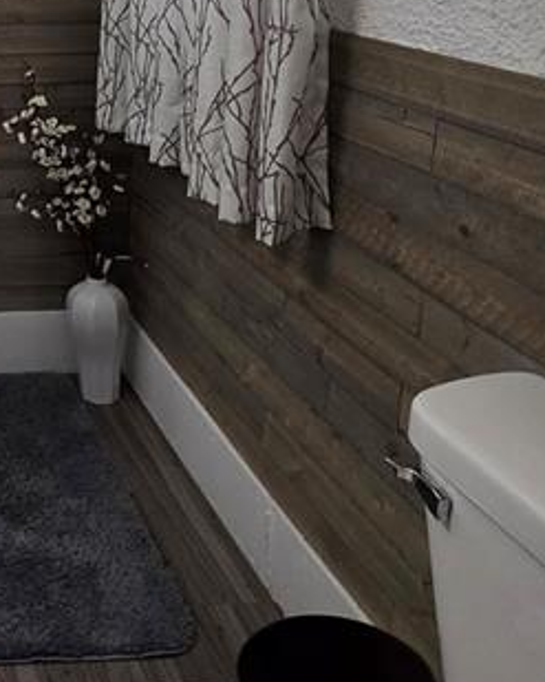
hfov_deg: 28.8
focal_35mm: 42
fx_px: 847
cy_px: 38
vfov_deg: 39.8
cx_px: -170
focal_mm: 2.2
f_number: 2.2
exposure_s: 1/60
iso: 200
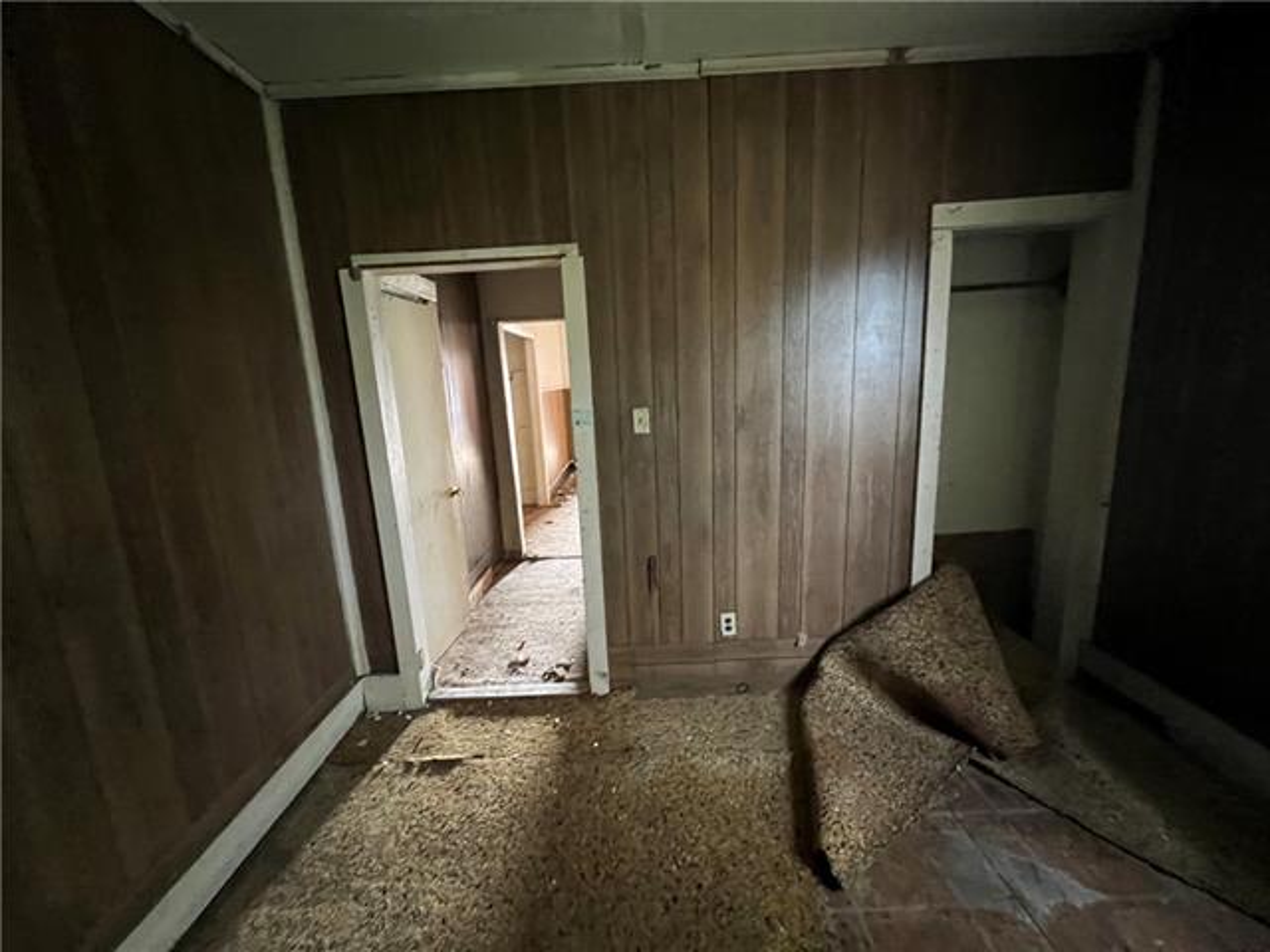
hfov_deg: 106.2
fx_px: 477
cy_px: 476
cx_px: 635
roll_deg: +1.7
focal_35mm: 13
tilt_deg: -11.1
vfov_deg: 89.9
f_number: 1.8
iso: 1000
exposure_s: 1/43
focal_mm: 1.57
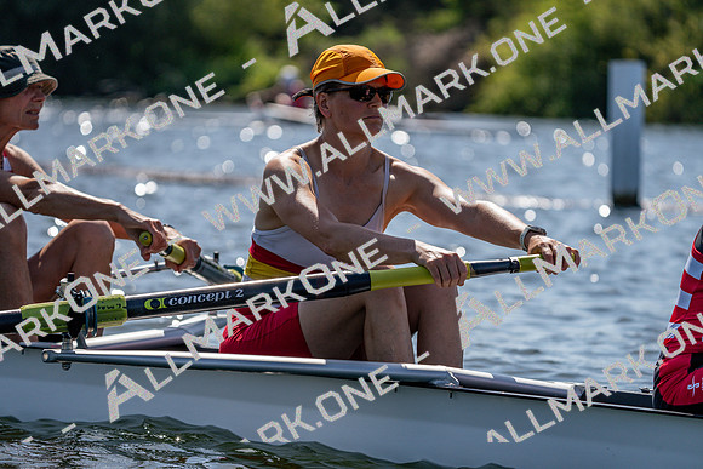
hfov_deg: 8.3
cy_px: 234
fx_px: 4844
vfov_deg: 5.5
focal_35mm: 248
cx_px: 352
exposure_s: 1/2000
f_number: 5.6
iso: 200
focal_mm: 248
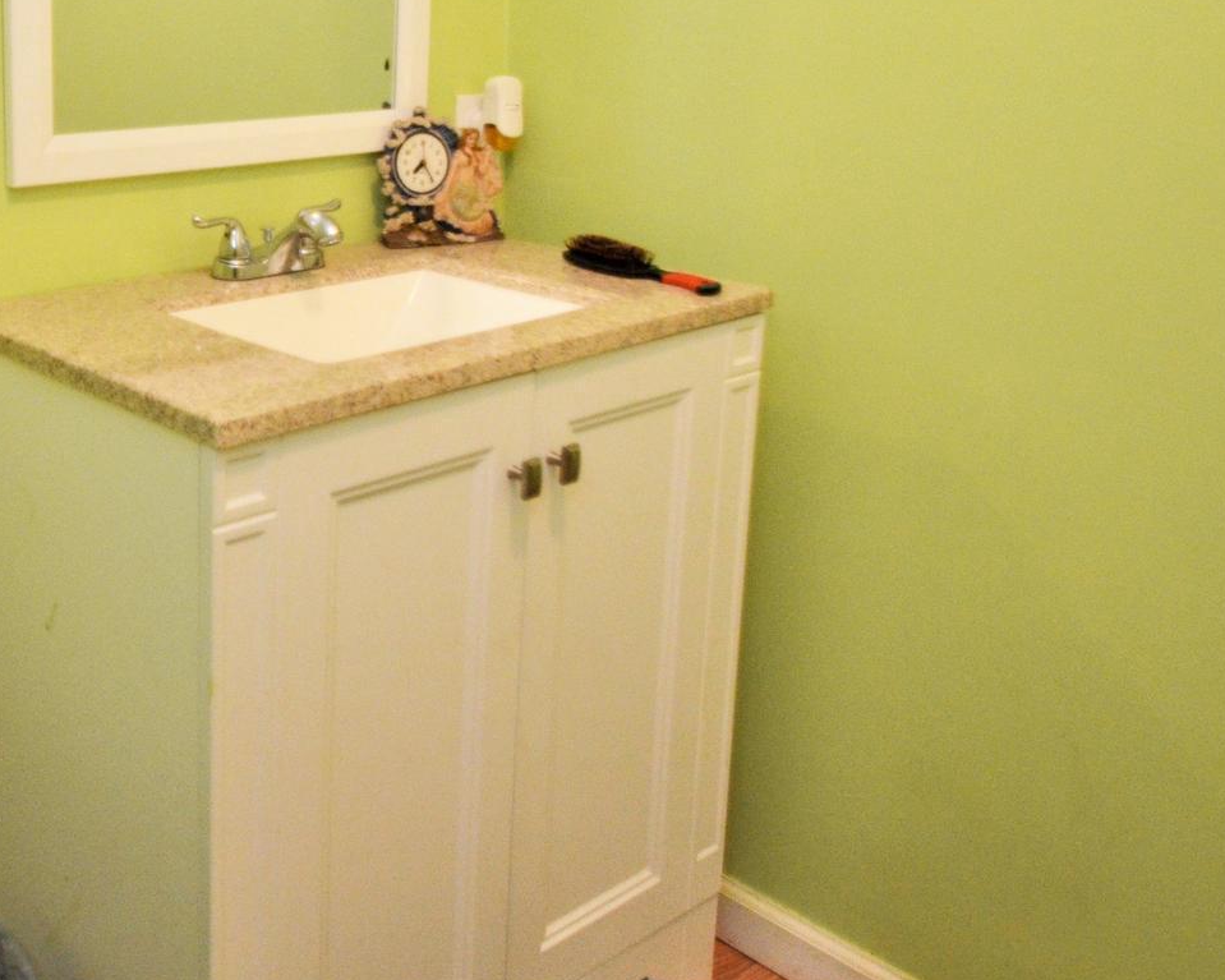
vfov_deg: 39.7
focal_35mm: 36
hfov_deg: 46.8
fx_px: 1305
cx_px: 197
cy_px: 216
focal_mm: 12
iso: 1100
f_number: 4
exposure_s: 1/60
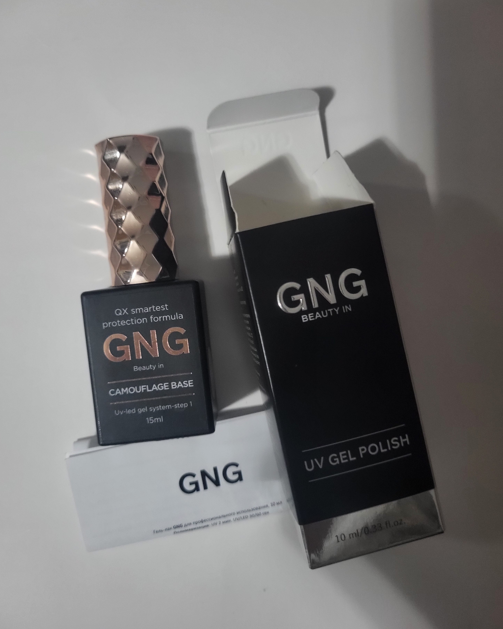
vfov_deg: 62.1
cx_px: 252
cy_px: 285
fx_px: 521
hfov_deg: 51.5
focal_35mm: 28
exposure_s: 1/16.7
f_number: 1.8
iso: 400
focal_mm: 5.4
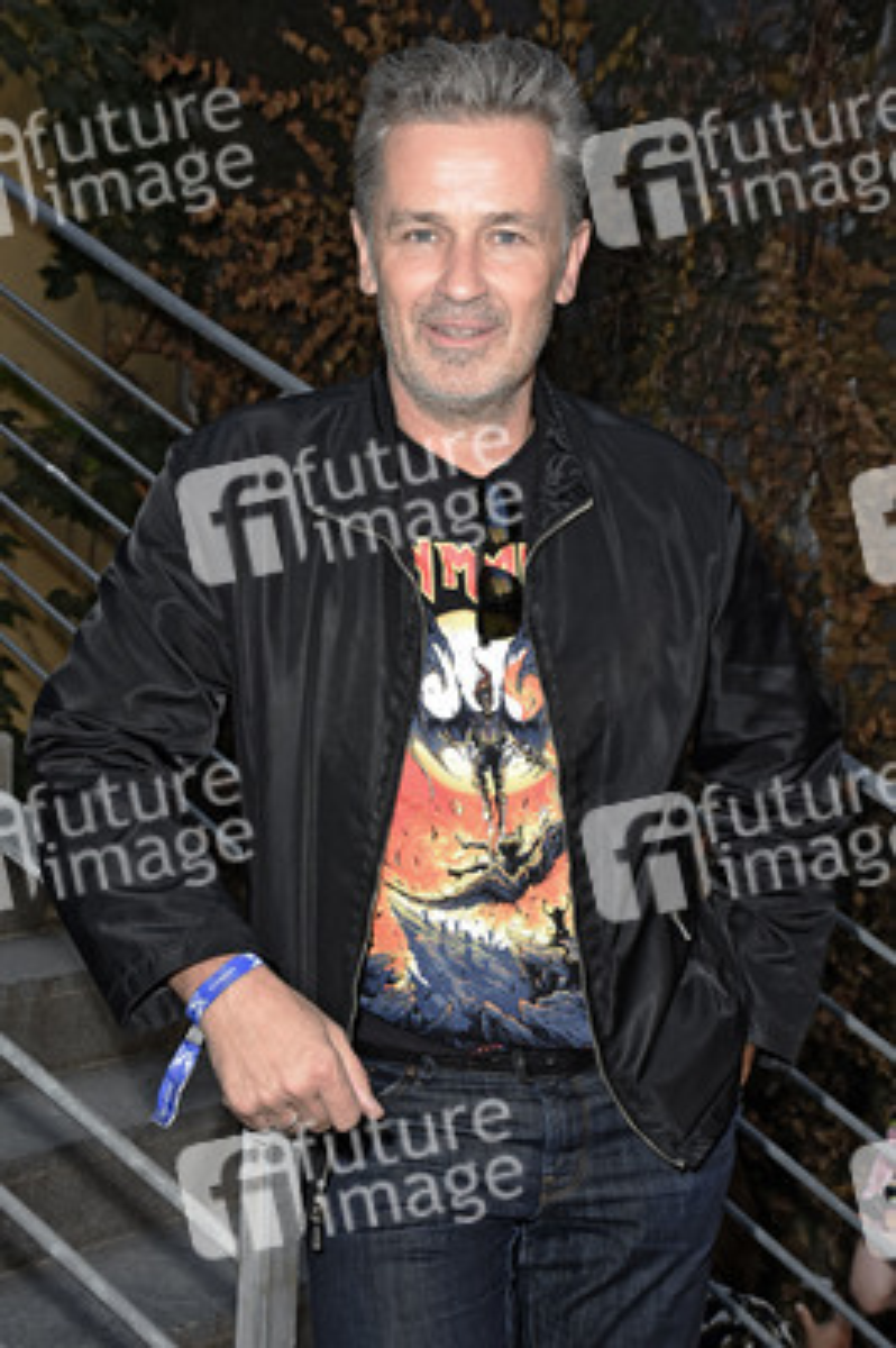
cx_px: 448
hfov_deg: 25.7
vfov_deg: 37.9
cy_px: 674
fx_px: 1963
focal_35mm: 52
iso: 500
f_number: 6.3
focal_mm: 35
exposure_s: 1/160
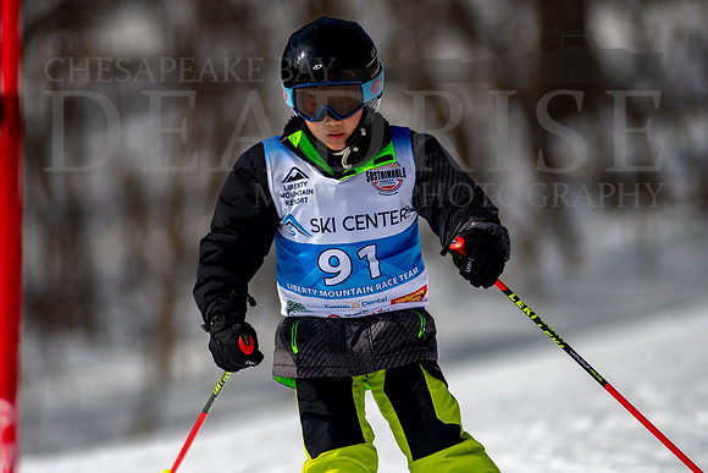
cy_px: 236
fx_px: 8852
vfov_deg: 3.1
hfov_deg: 4.6
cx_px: 354
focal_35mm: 450
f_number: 2.8
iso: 100
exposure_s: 1/6400
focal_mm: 300
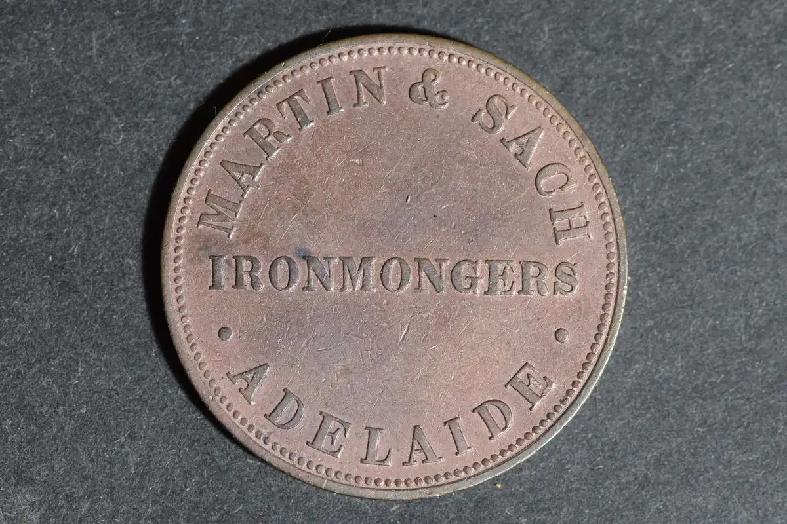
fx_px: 3443
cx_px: 394
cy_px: 262
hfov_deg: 13.0
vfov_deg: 8.7
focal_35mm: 158
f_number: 9
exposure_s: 1/50
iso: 1600
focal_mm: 105
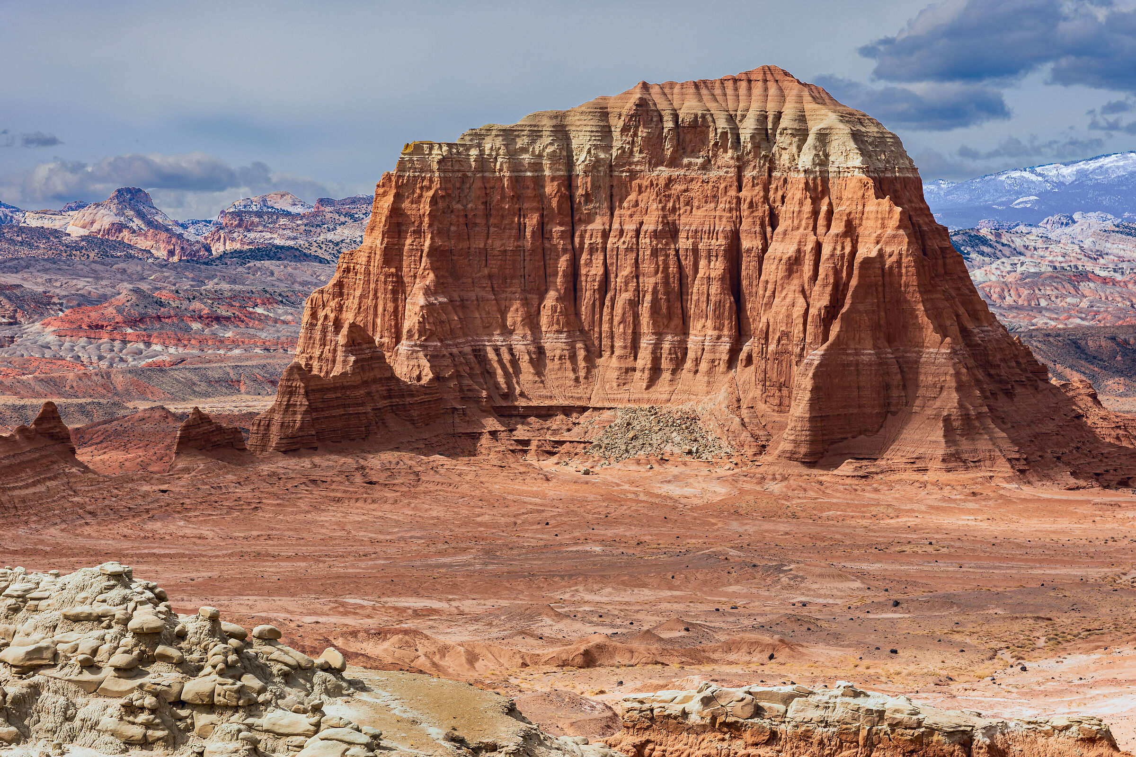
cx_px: 568
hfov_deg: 23.4
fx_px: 2745
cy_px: 378
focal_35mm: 87
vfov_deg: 15.7
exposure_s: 1/80
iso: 100
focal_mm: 58
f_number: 8
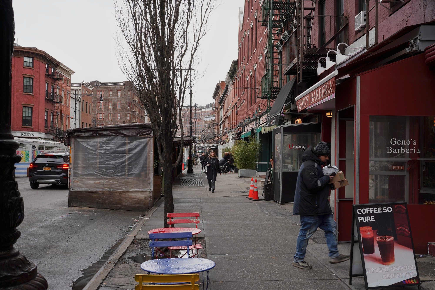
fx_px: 483
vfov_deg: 33.4
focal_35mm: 40
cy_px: 145
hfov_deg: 48.5
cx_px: 218
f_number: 11
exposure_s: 1/100
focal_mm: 40
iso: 400
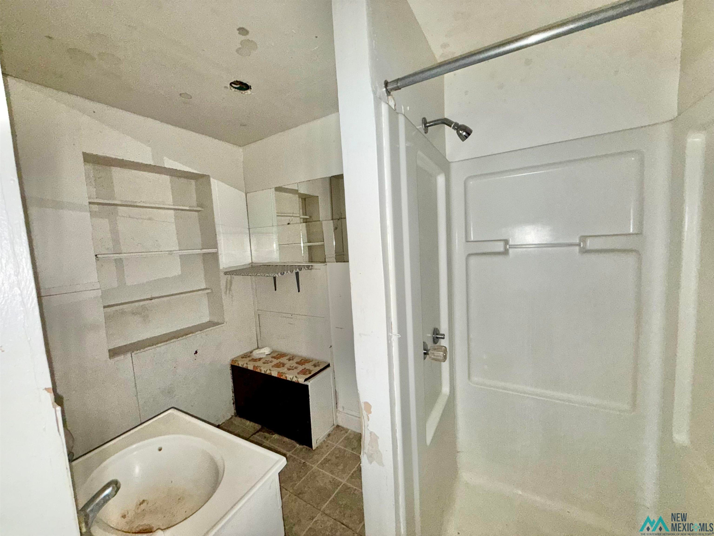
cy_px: 268
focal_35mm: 14
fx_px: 289
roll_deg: +3.0
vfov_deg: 85.7
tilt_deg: -4.4
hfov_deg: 102.1
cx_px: 357
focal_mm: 2.22
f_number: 2.2
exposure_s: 1/40
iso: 125
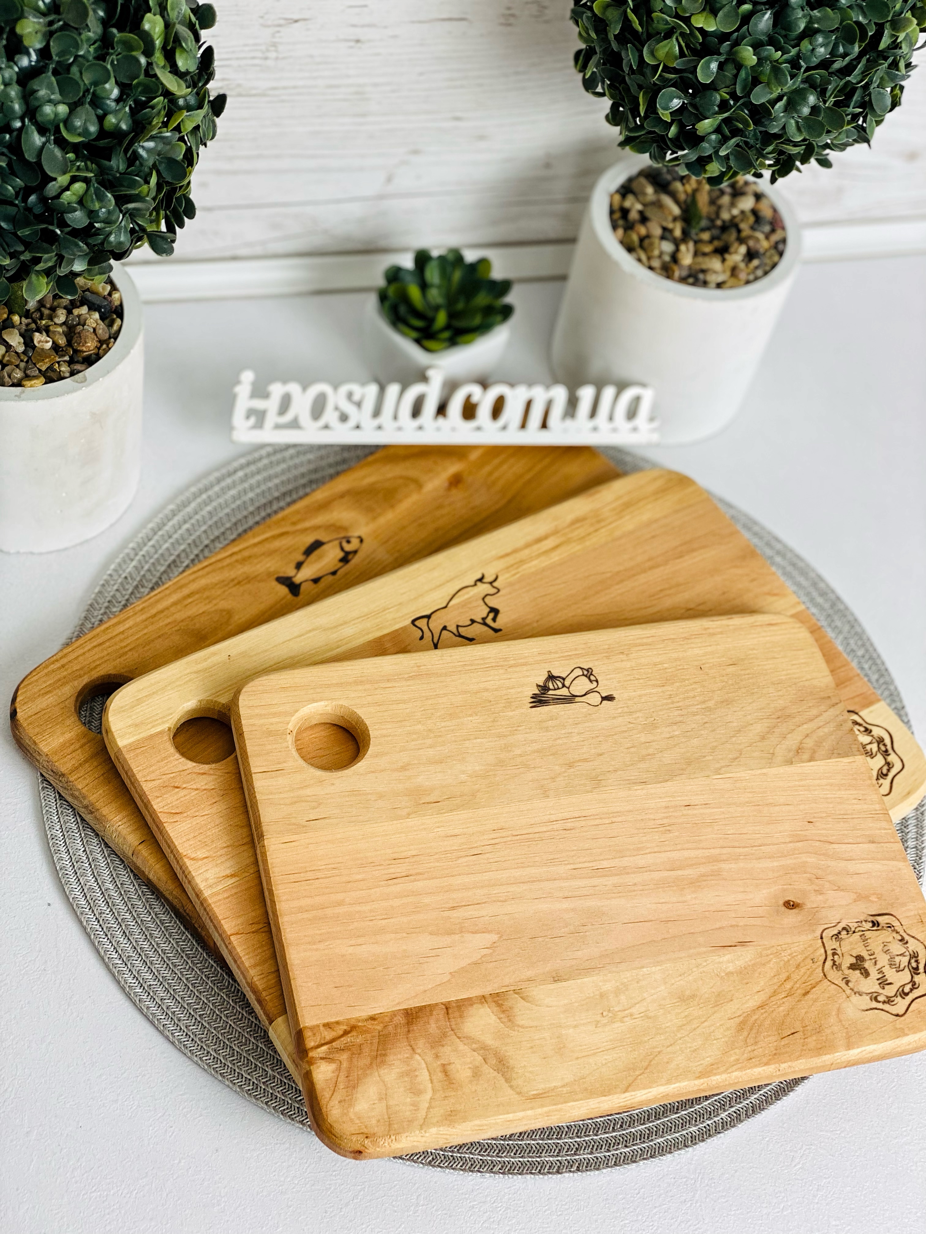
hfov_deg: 28.0
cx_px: 463
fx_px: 1855
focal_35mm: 52
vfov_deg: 36.8
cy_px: 617
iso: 25
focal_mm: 6
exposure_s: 1/122
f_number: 2
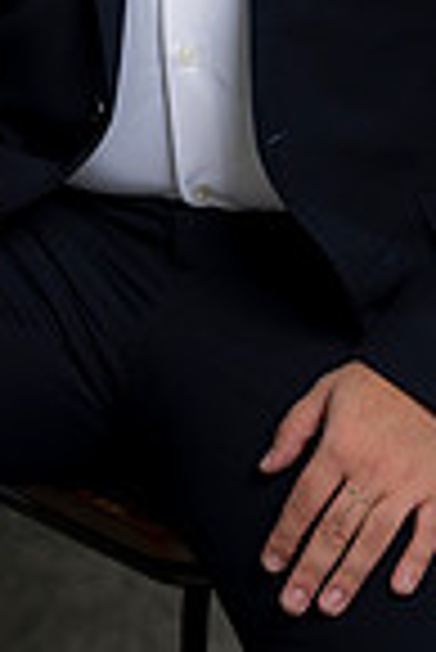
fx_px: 4784
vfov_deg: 7.7
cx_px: 175
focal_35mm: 264
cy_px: -90
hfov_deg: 5.2
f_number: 5
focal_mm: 85
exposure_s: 1/200
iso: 125
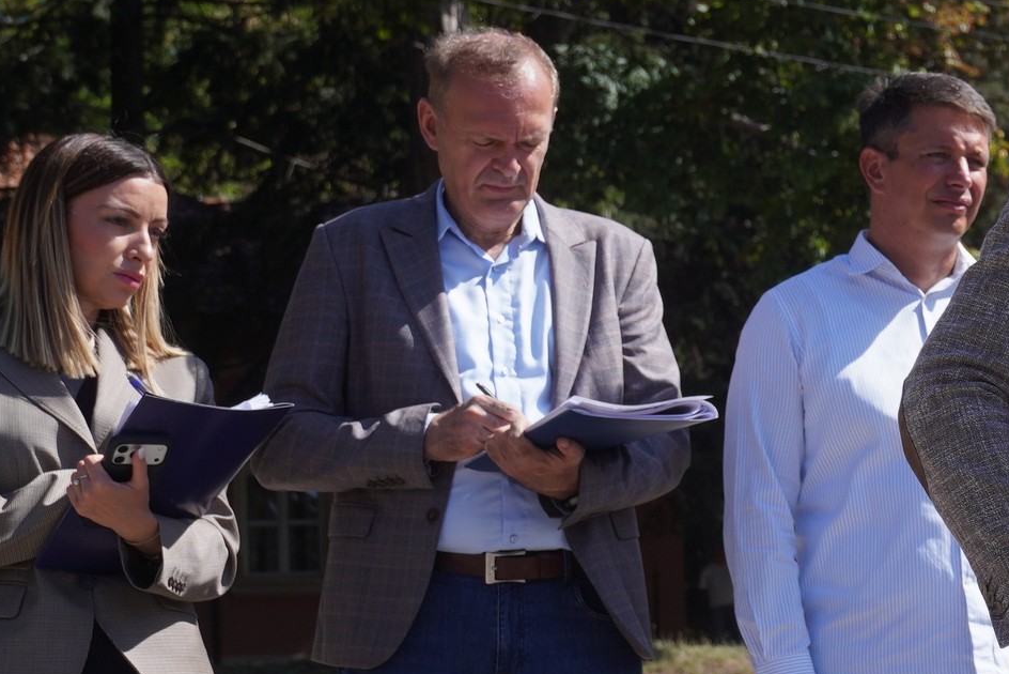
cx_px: 1704
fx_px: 4037
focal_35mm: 144
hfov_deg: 13.1
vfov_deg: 9.5
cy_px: 489
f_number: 5
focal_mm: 34
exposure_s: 1/800
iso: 160
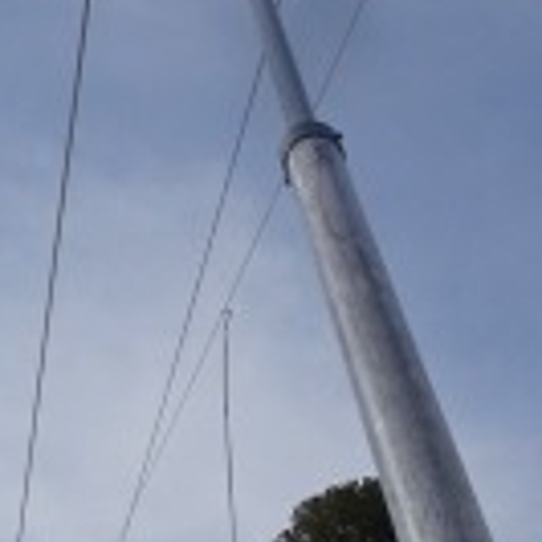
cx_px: -45
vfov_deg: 13.0
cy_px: 770
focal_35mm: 128
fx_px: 2267
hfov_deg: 13.4
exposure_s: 1/2000
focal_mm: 4.1
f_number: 4
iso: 80
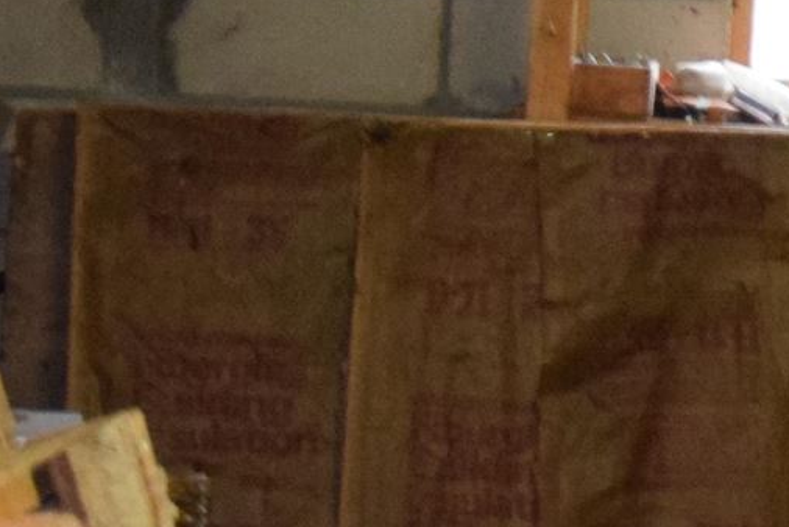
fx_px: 5986
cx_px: 1545
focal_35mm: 273
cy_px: 140
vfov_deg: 5.0
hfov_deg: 7.3
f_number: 4
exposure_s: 1/60
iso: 2800
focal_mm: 30
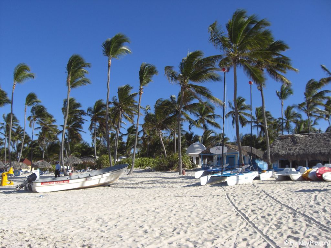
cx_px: 166
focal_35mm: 38
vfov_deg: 37.7
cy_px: 124
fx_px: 363
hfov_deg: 49.0
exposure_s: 1/160
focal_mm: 6.2
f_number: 8
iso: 64
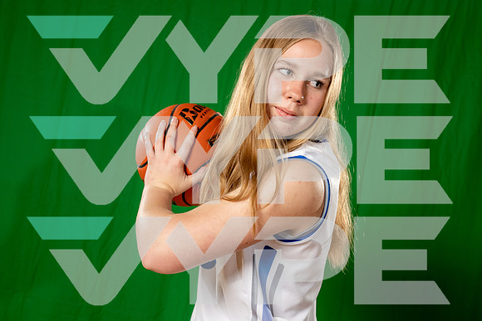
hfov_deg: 41.1
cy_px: 160
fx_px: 643
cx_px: 241
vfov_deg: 28.1
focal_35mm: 48
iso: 250
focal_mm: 48
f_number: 8
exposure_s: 1/250
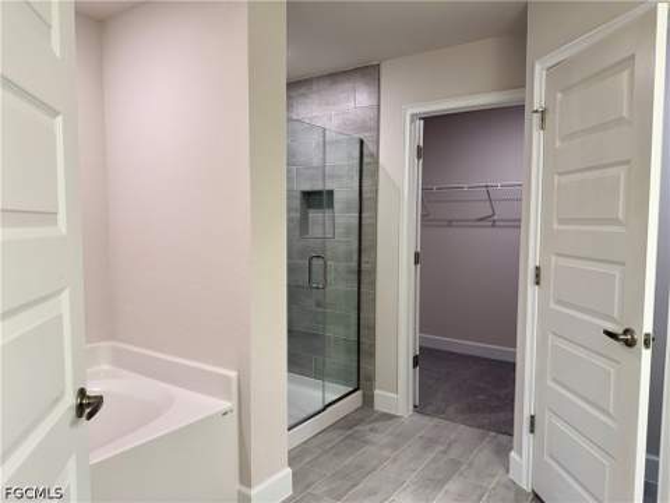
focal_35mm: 24
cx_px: 335
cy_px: 252
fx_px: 465
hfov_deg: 71.6
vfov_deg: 56.8
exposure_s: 1/120
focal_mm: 6.76
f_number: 1.78
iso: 125
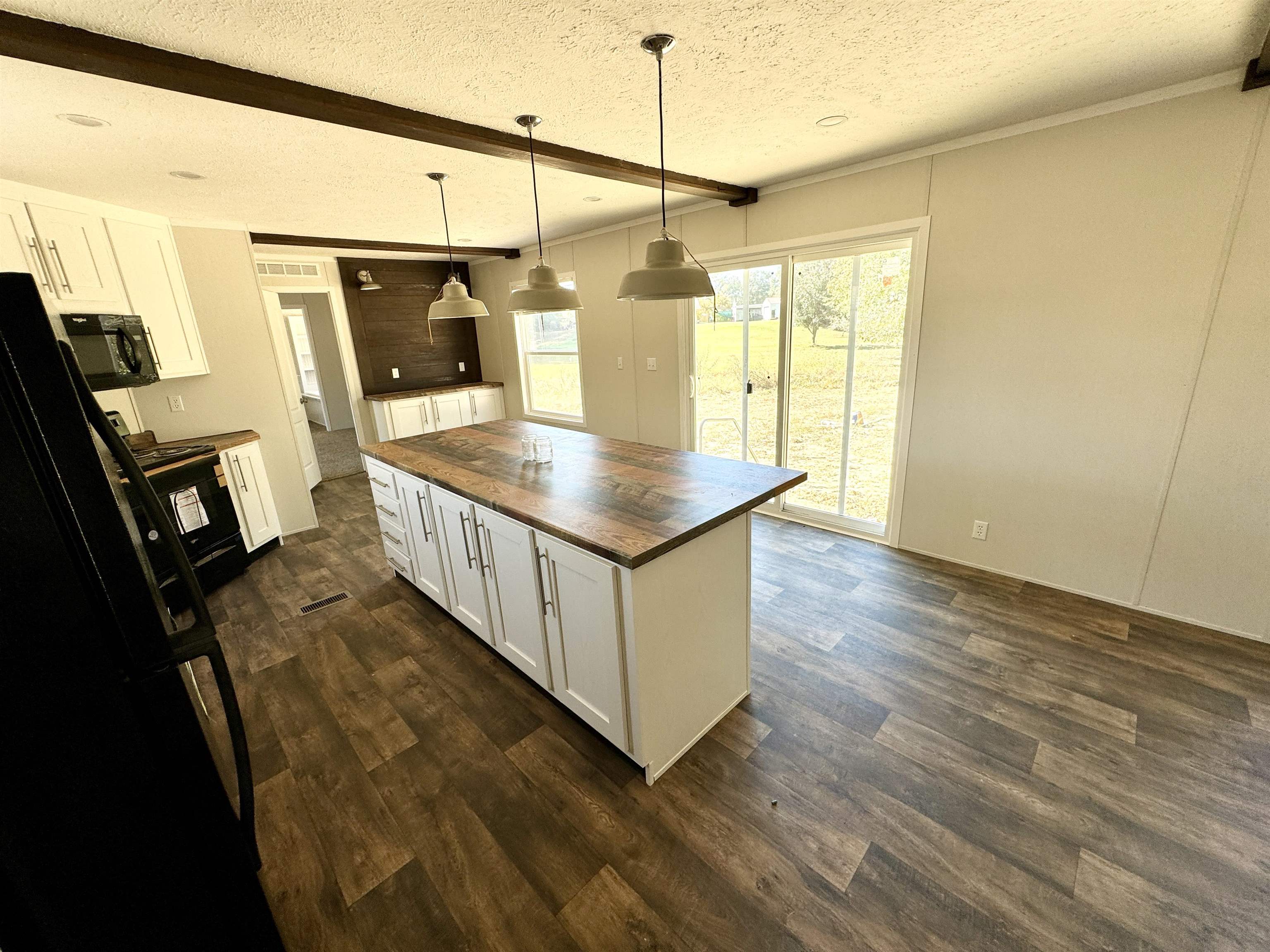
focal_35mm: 14
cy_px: 476
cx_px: 635
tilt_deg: -16.6
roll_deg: +2.4
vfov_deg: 85.7
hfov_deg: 102.1
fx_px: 514
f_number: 2.2
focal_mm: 2.22
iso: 40
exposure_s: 1/115
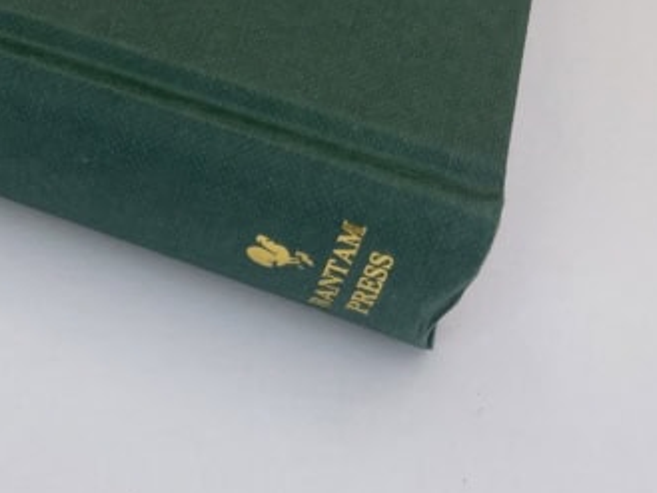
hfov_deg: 21.6
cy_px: -38
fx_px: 1538
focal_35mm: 81
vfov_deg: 17.6
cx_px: -210
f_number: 1.6
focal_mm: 4.2
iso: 32
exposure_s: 1/442
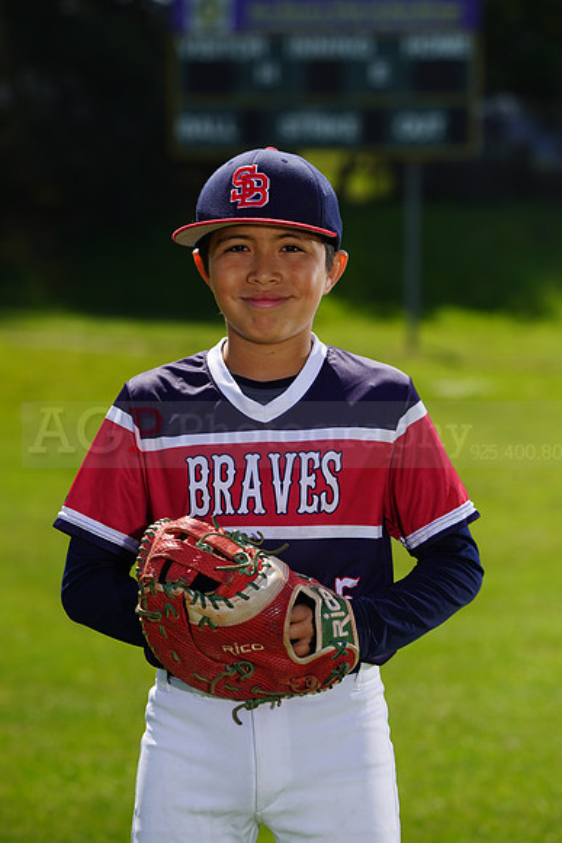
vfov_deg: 10.4
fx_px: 4633
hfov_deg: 6.9
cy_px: 422
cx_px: 281
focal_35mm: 198
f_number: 8
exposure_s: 1/250
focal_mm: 198
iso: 100
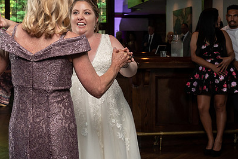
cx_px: 97
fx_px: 403
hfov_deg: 32.8
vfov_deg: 22.2
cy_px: 55
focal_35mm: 61
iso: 2000
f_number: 5.6
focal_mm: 39
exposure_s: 1/200
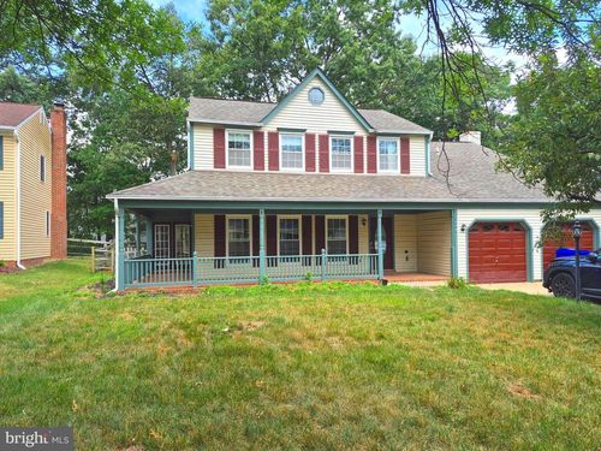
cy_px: 226
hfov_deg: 73.9
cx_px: 300
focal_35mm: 23
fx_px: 399
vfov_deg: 58.9
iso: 25
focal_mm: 5.4
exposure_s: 1/449
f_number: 1.8
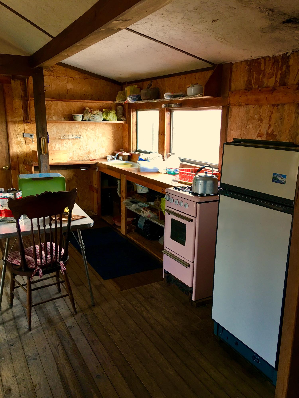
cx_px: 150
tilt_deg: -12.1
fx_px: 334
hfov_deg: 48.2
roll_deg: -1.9
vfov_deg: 61.7
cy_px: 199
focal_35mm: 29
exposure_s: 1/15
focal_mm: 4.15
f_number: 2.2
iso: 25
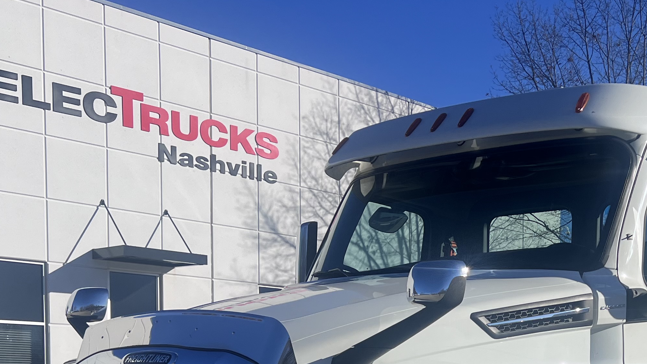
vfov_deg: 19.8
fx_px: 978
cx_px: 523
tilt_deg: -3.6
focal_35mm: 57
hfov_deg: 35.4
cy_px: 438
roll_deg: -0.4
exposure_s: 1/7463
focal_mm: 5.7
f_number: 1.5
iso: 50
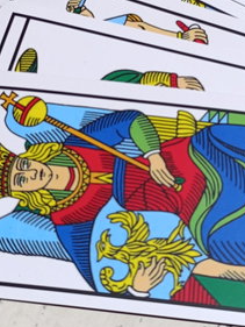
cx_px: 149
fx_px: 820
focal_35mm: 87
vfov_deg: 22.2
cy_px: 74
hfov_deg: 17.0
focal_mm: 6.14
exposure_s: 1/1859
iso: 50
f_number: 1.6
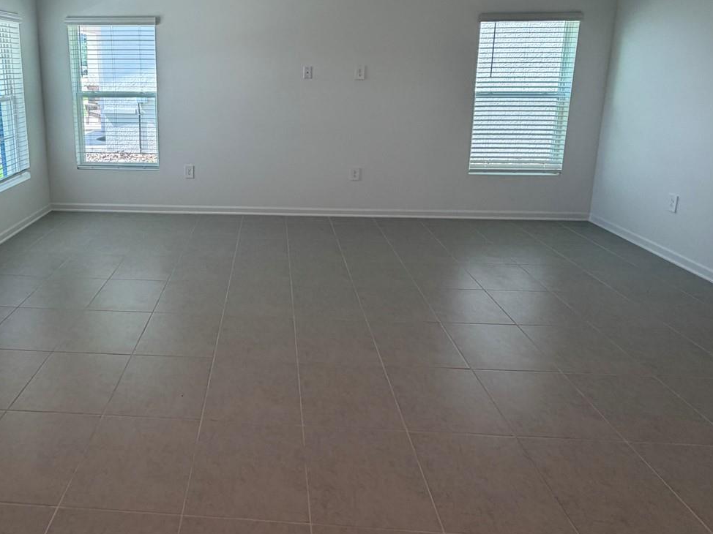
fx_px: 474
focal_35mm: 23
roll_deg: +0.2
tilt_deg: -9.5
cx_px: 242
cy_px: 146
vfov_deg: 56.5
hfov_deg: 71.9
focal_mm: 2.22
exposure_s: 1/120
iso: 125
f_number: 2.2
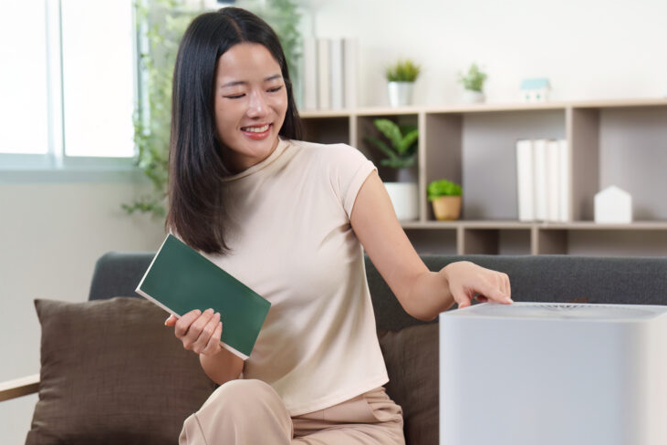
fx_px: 1297
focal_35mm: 70
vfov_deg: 19.5
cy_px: 239
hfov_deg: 28.8
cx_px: 337
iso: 800
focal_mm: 50
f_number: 2.8
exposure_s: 1/250
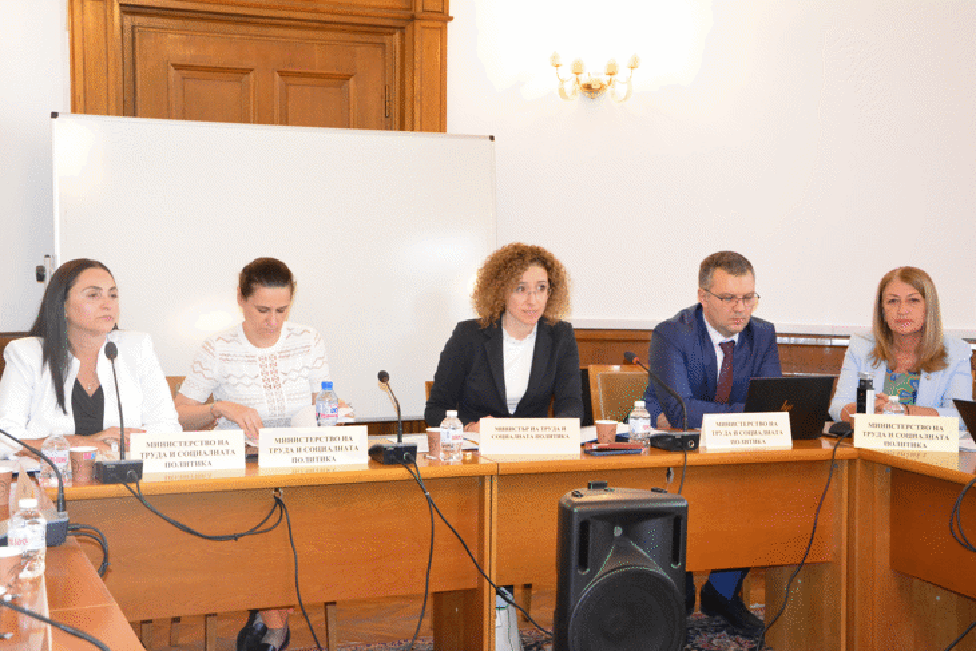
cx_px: 488
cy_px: 326
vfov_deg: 25.8
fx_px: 1424
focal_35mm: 52
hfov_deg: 37.8
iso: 3200
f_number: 7.1
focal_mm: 35
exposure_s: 1/100
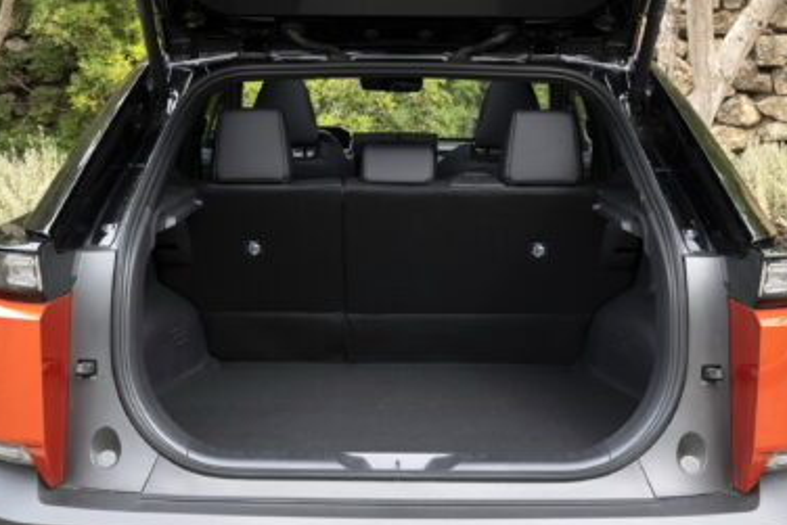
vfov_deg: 28.7
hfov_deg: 41.9
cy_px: 264
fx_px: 1028
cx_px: 391
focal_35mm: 47
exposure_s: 1/15
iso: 320
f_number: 16
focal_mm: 46
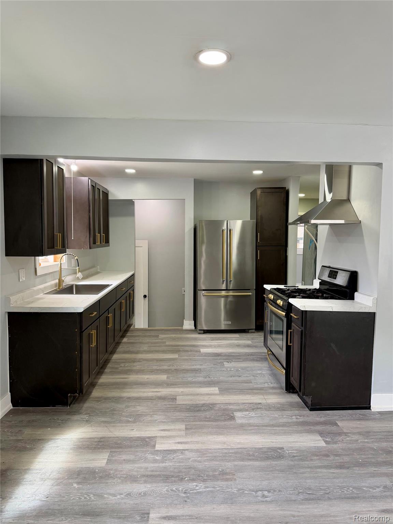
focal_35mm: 24
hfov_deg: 56.8
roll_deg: -0.8
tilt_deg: -4.4
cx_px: 196
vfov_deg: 71.6
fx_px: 363
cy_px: 262
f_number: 1.78
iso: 125
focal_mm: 6.76
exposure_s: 1/120
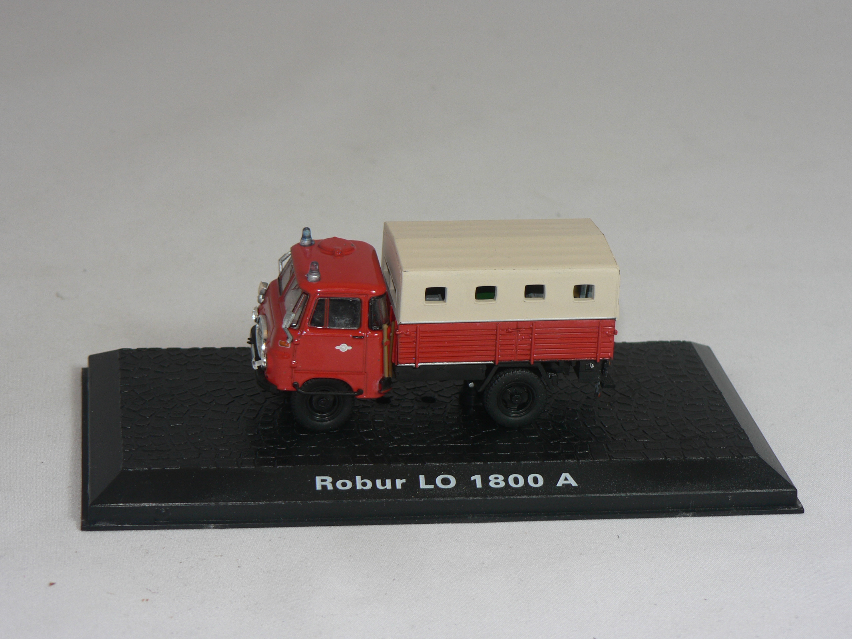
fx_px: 2240
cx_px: 426
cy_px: 320
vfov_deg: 16.2
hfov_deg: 21.5
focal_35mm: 91
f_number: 3.2
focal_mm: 15.2
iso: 80
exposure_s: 1/60
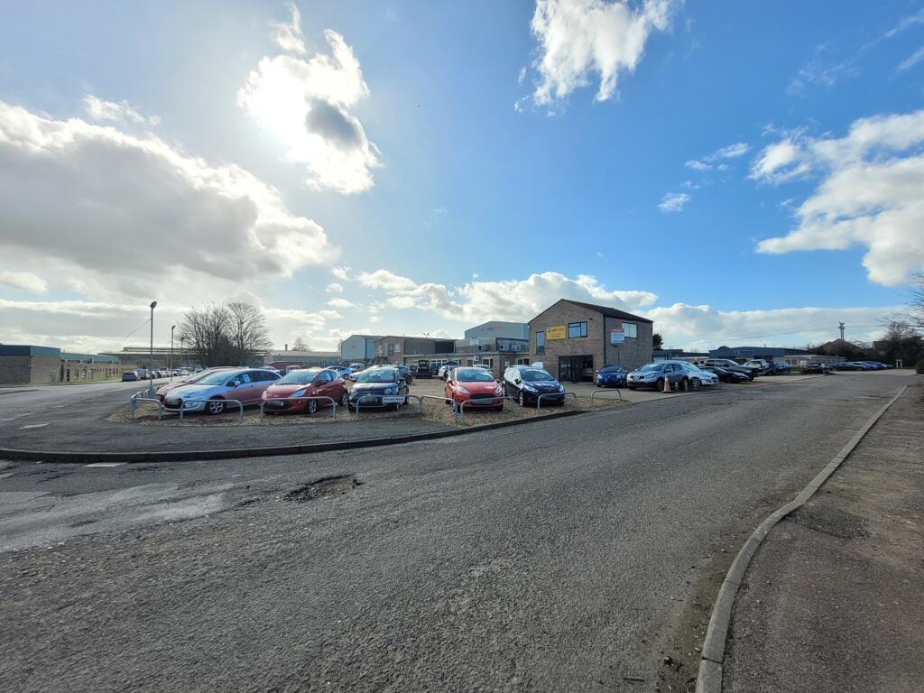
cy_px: 346
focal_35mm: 13
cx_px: 462
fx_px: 347
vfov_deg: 89.9
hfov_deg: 106.2
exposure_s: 1/1311
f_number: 2.2
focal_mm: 1.74
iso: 40
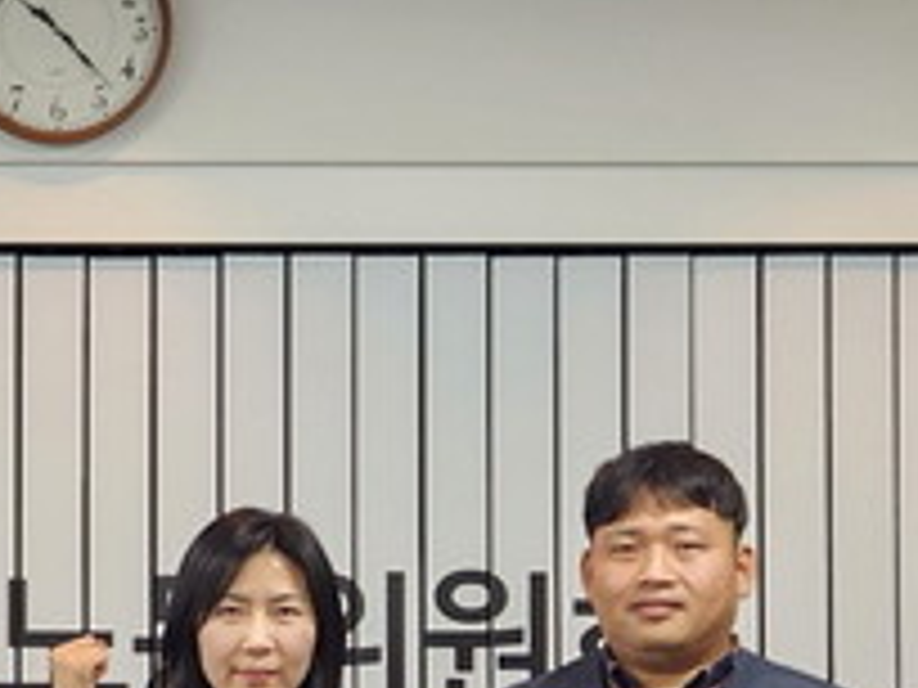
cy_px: 571
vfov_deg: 13.6
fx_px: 2864
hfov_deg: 17.3
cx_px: -216
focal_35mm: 108
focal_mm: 5.4
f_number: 1.8
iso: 160
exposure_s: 1/120
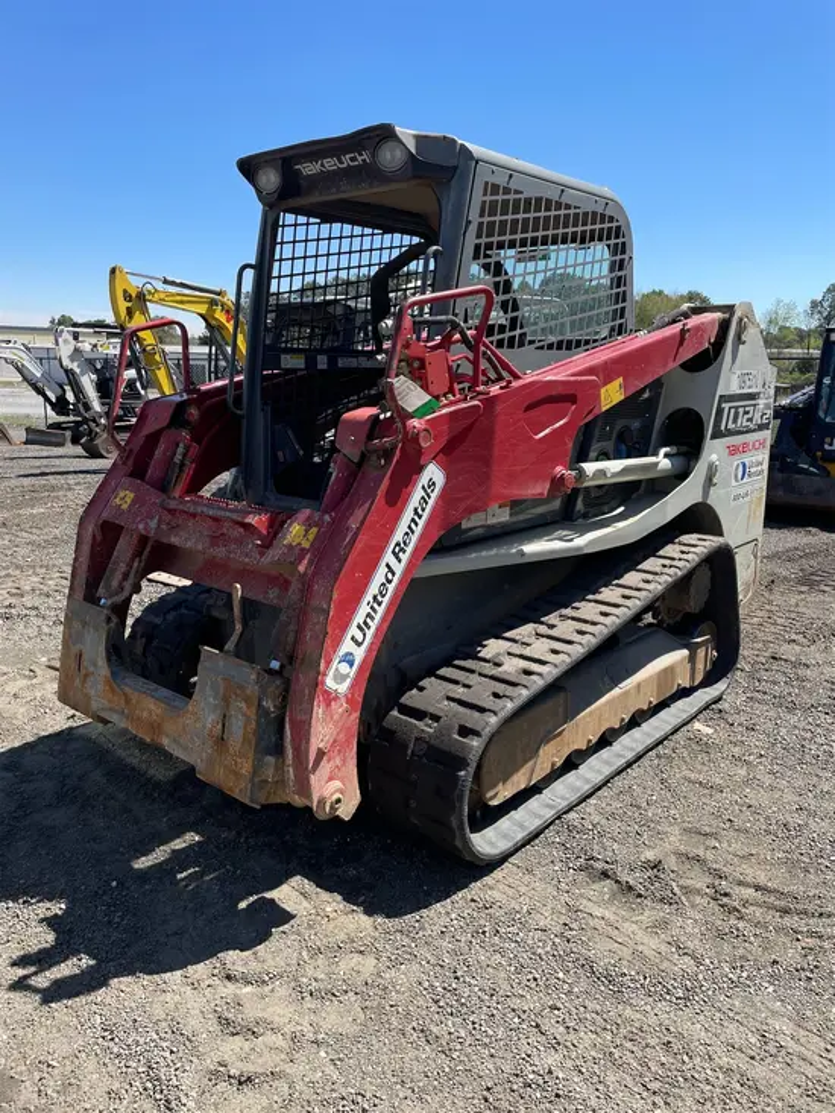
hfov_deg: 53.1
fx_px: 836
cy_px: 556
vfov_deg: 67.3
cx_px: 418
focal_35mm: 26
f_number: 1.6
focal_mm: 4.2
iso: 50
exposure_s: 1/2882
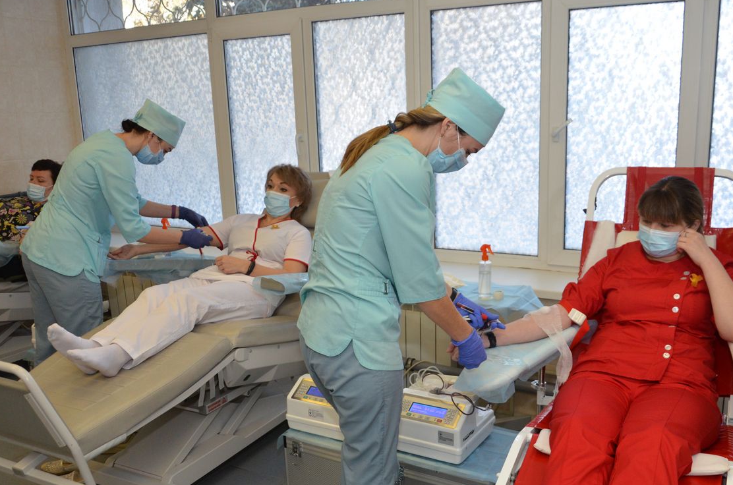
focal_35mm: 34
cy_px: 286
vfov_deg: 38.6
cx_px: 401
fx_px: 691
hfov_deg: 55.8
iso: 800
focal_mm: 18
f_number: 3.5
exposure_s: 1/250
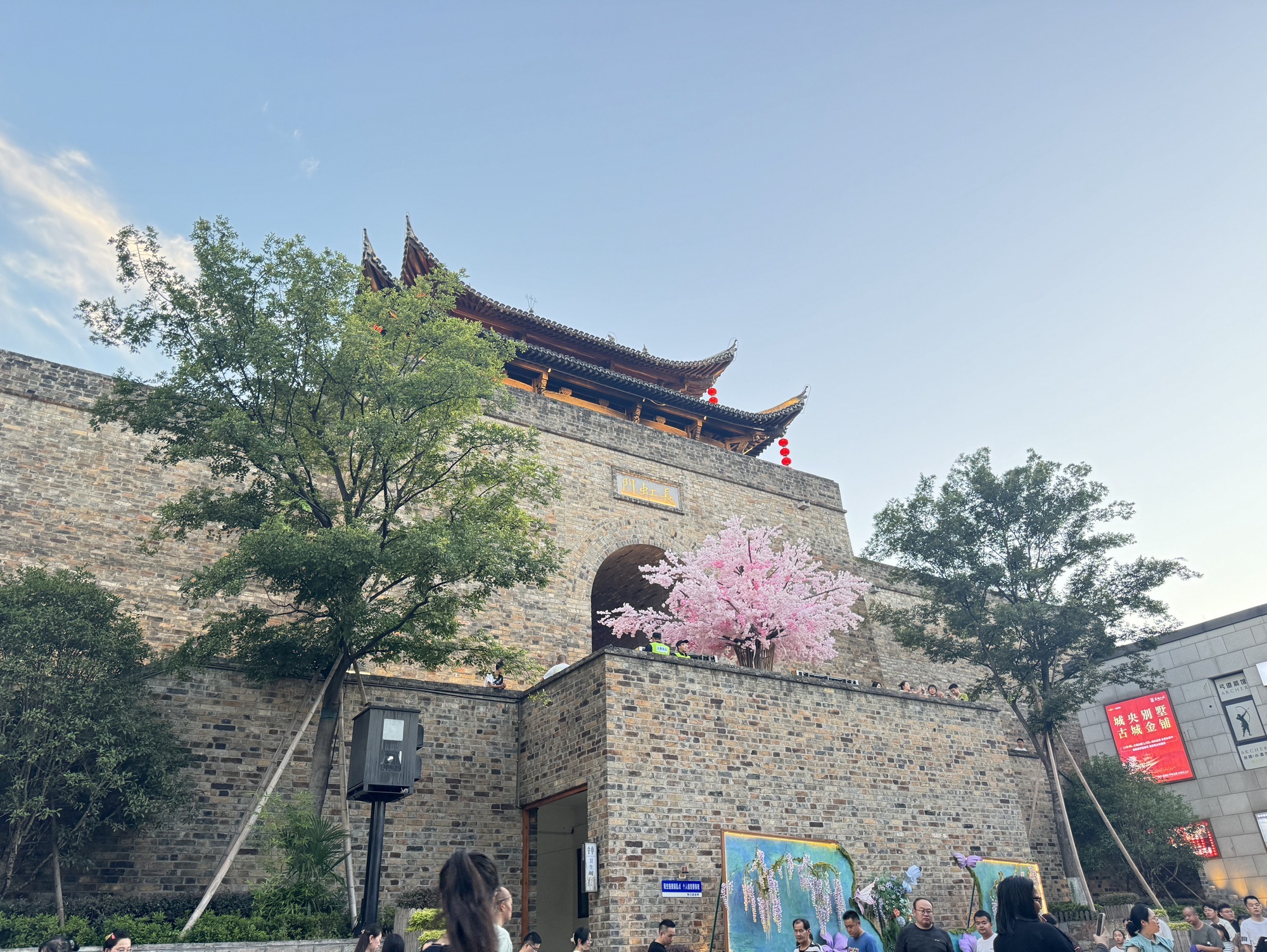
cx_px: 634
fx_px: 879
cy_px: 476
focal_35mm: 24
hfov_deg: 71.6
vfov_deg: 56.9
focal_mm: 6.86
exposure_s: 1/121
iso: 200
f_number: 1.78
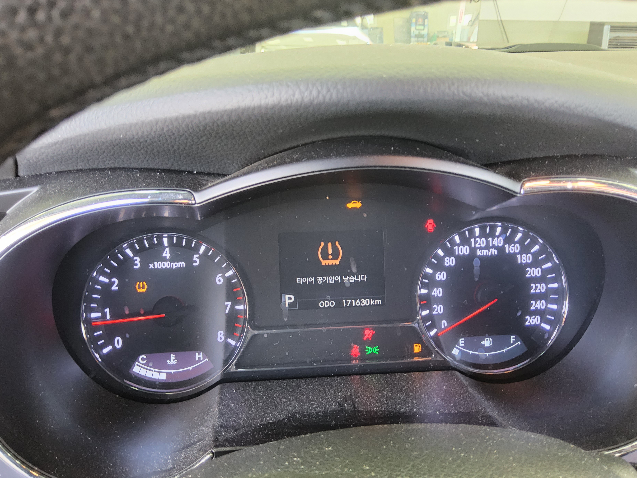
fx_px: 515
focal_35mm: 28
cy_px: 243
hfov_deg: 63.4
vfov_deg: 49.7
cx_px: 320
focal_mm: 3.08
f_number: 2
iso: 500
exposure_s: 1/33
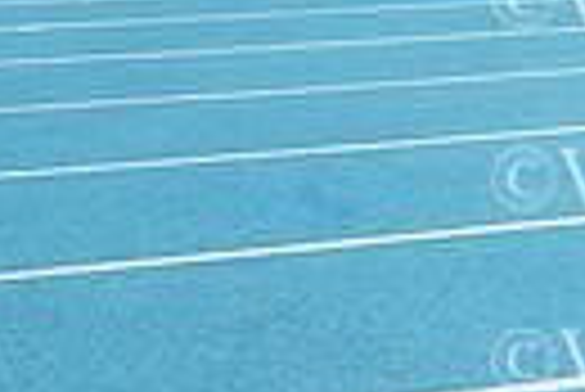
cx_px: 1143
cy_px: -457
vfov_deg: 11.3
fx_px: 1741
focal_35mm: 107
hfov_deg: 15.5
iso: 800
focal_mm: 24
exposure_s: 1/1250
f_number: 9
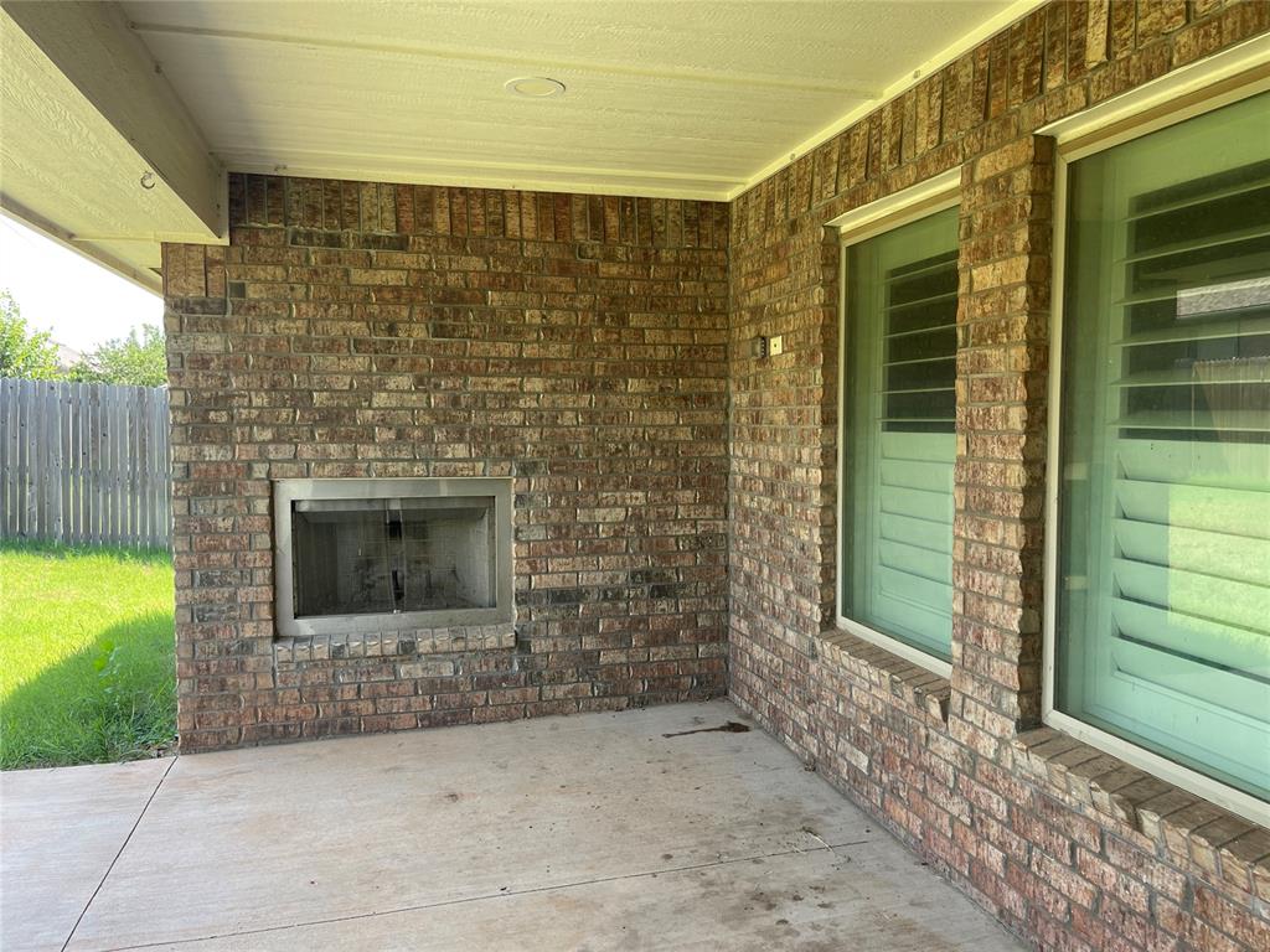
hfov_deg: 69.4
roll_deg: +1.6
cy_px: 476
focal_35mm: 25
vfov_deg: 54.9
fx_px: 917
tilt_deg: -1.8
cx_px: 635
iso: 32
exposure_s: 1/225
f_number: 1.6
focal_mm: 5.1
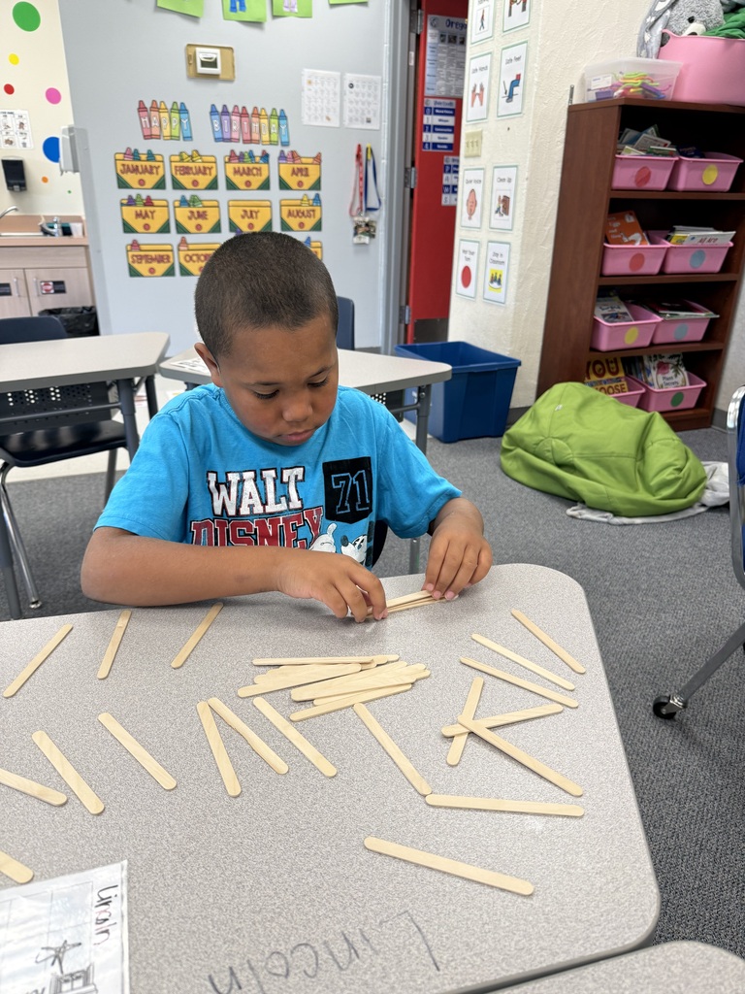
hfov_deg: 56.8
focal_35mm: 24
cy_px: 497
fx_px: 689
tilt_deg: -23.5
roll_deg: -0.9
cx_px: 372
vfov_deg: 71.6
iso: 125
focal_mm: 6.76
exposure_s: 1/60
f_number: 1.78
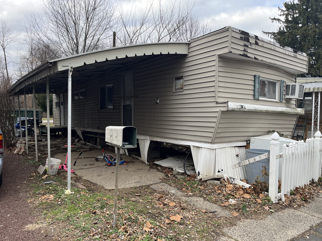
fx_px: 242
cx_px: 161
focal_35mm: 26
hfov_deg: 67.3
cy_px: 120
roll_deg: -0.9
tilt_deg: -2.6
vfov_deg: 53.1
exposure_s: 1/459
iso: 50
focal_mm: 5.1
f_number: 1.6
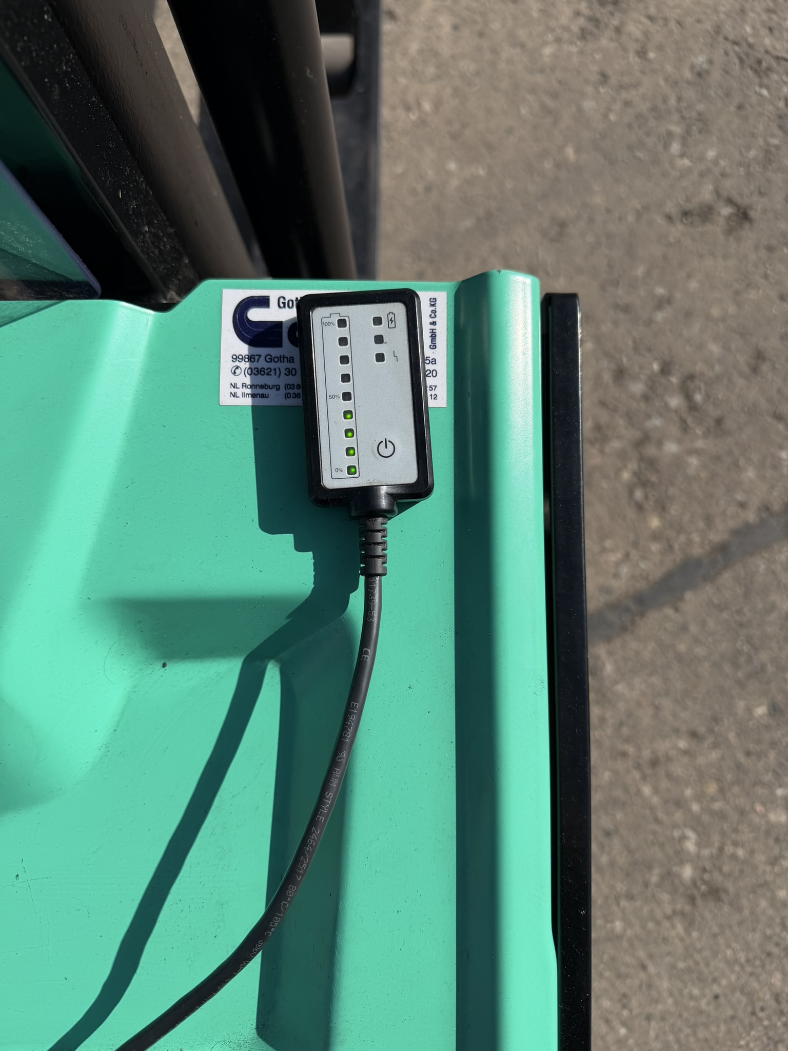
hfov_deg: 56.8
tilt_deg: -78.8
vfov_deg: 71.6
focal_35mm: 24
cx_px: 394
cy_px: 526
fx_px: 728
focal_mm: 6.76
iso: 80
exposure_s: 1/5714
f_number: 1.78
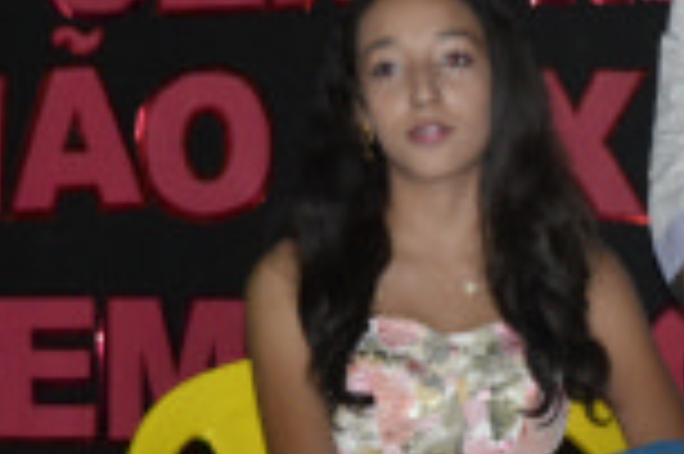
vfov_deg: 4.2
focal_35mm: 325
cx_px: 909
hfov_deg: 6.3
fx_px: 6168
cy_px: 124
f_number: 5.3
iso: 3200
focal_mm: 66
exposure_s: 1/60
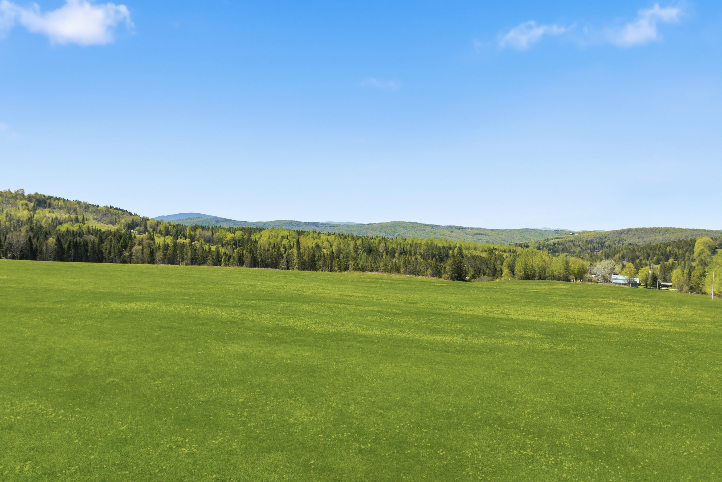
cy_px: 215
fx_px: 501
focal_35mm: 25
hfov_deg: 71.5
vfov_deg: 51.2
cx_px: 360
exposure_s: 1/1250
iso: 130
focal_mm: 12.3
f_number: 2.8
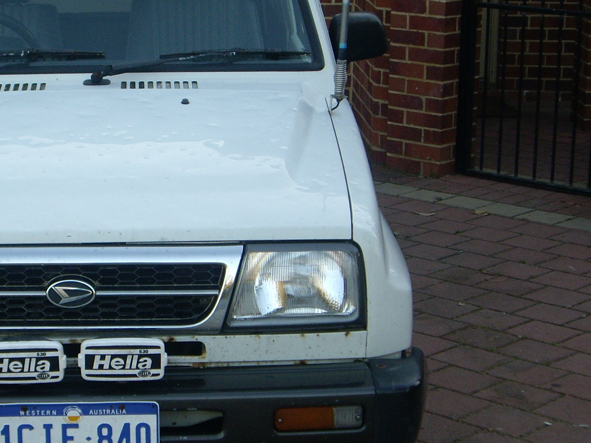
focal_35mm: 101
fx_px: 1724
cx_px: 173
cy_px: 226
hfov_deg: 19.4
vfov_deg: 14.6
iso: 100
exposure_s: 1/80
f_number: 3.3
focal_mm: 9
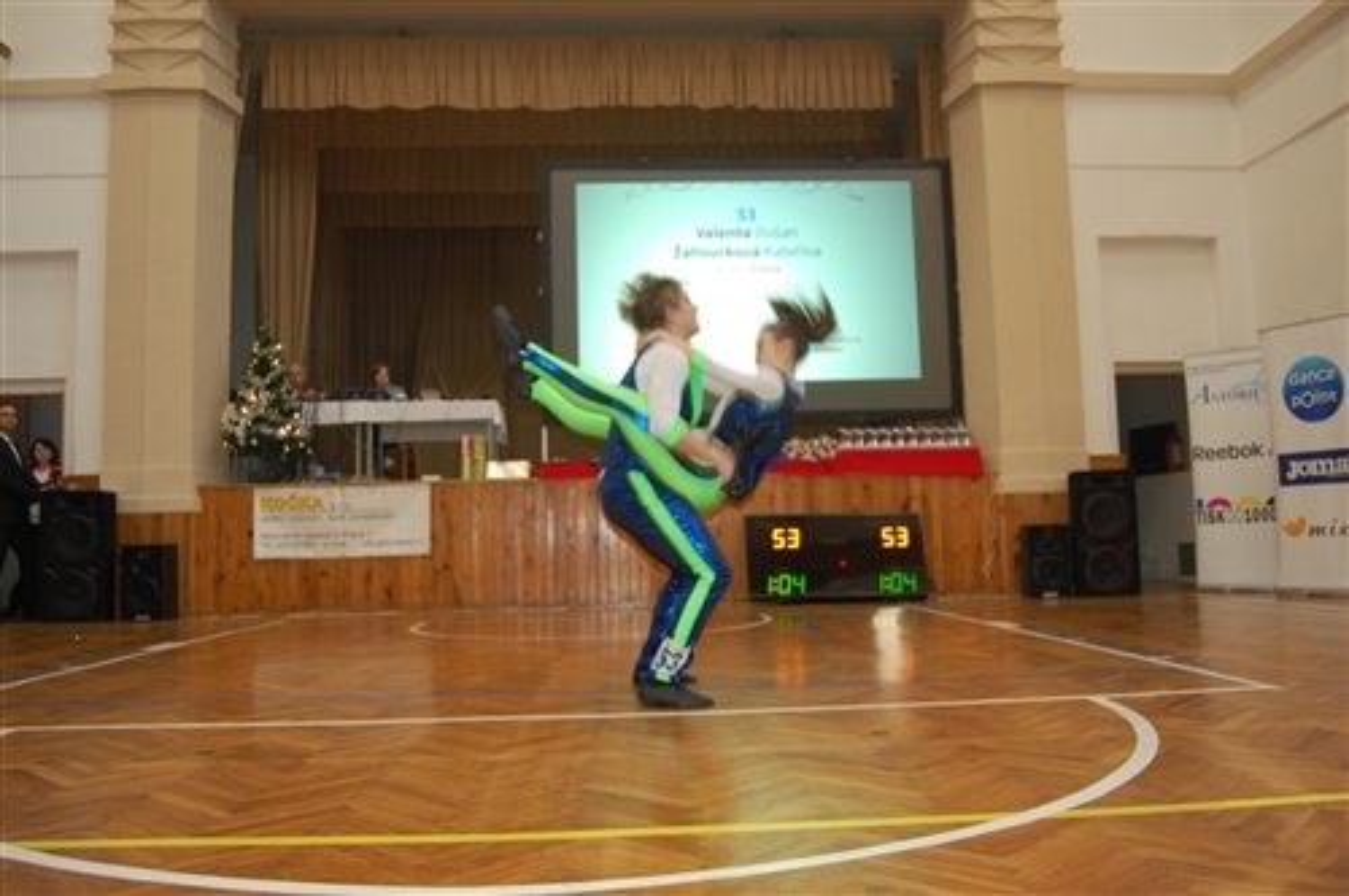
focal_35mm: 28
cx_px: 674
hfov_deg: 64.6
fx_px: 1067
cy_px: 448
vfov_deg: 45.6
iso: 400
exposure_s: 1/60
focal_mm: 19
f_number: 3.5
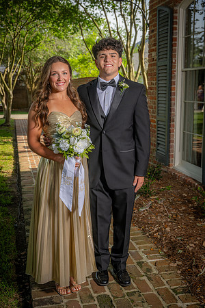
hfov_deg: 32.6
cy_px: 154
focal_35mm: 41
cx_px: 102
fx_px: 350
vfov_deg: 47.4
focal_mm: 41
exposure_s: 1/160
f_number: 5.6
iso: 100
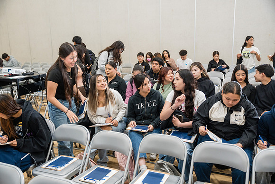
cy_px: 92
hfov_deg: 56.2
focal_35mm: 34
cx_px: 138
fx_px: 257
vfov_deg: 39.2
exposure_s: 1/250
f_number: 2.8
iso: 1600
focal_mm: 33.7
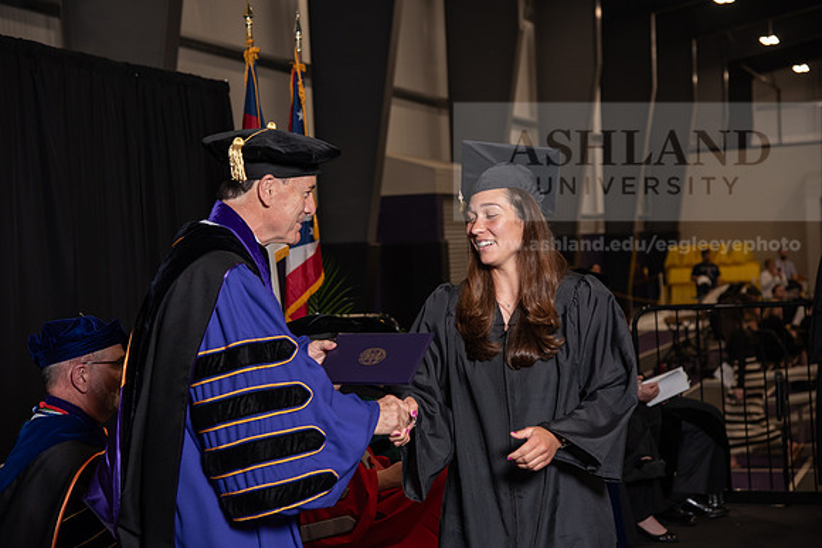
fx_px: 1781
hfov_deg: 26.0
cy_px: 274
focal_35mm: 78
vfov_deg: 17.5
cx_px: 411
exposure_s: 1/200
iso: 1000
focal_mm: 78
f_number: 5
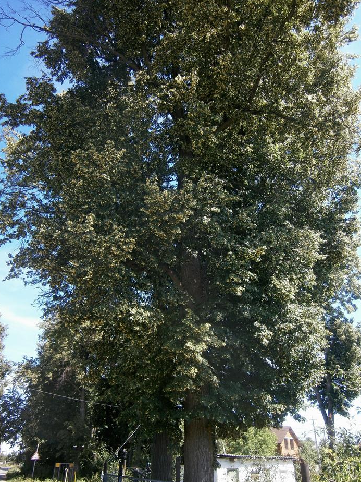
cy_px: 244
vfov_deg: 65.3
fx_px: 375
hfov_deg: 51.4
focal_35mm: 27
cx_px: 180
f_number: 2.8
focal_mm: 4.7
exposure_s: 1/200
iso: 80
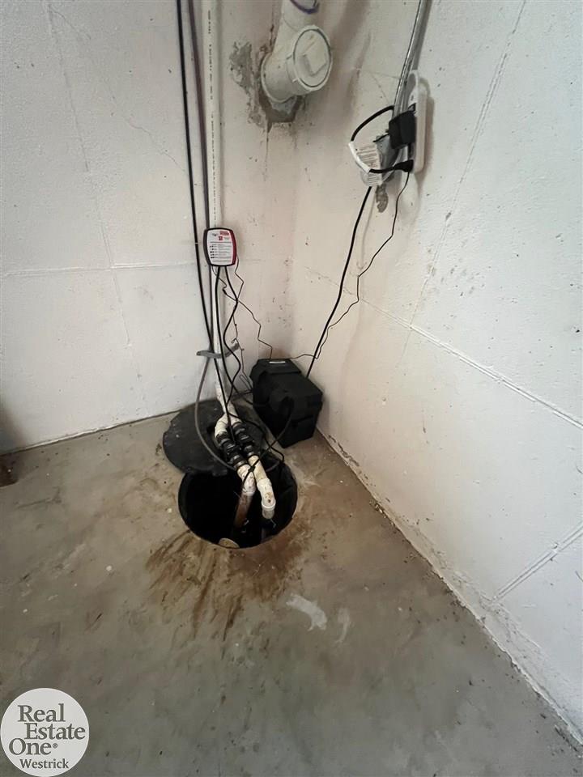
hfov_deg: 89.9
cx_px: 292
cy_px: 388
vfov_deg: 106.2
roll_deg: -5.9
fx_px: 292
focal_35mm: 13
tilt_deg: -35.6
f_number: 1.8
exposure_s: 1/30
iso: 1000
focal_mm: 1.57
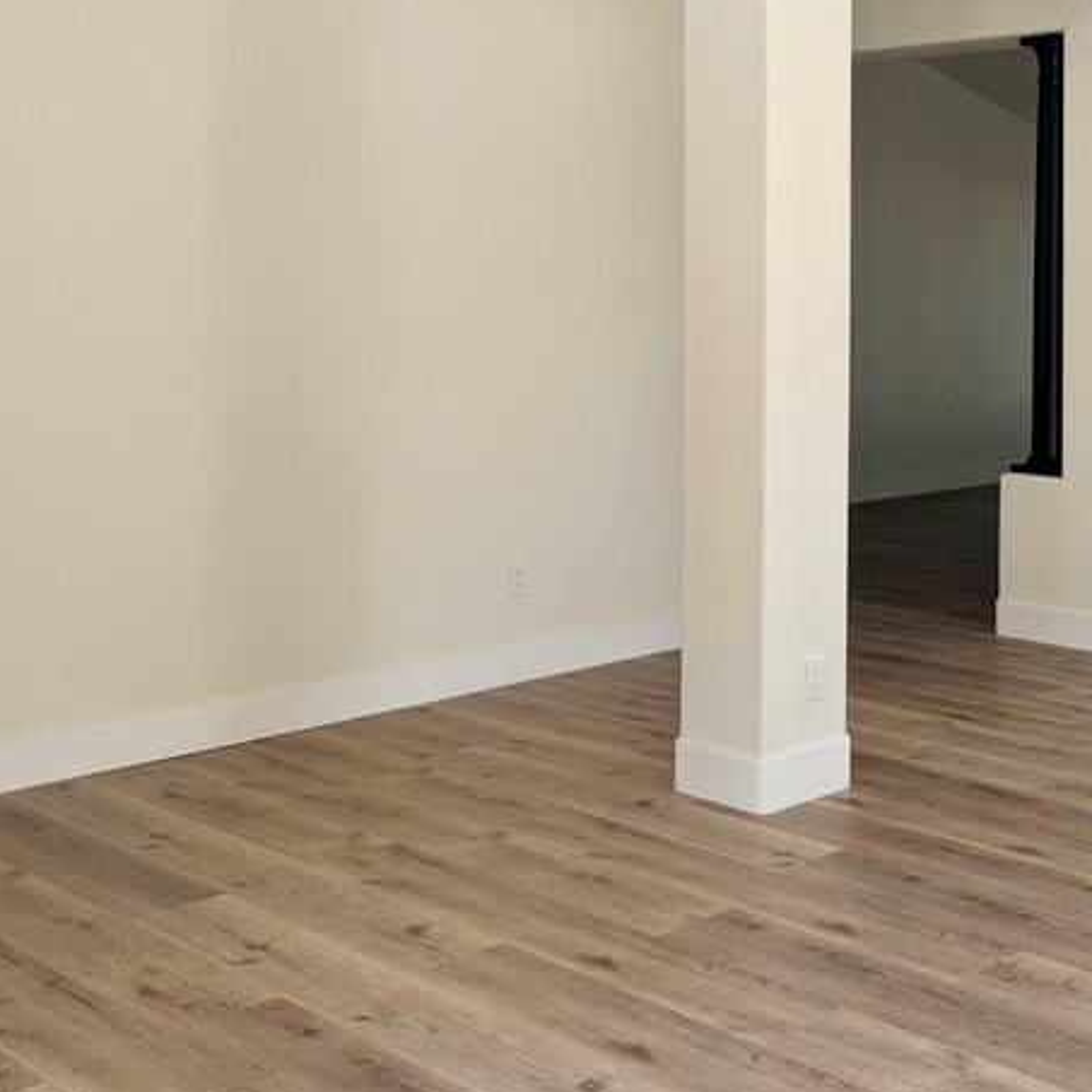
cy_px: 297
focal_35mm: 48
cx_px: 882
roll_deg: -0.3
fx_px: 1713
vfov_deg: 34.7
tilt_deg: -0.1
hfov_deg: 34.2
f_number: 1.78
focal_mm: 6.76
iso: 80
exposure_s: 1/368
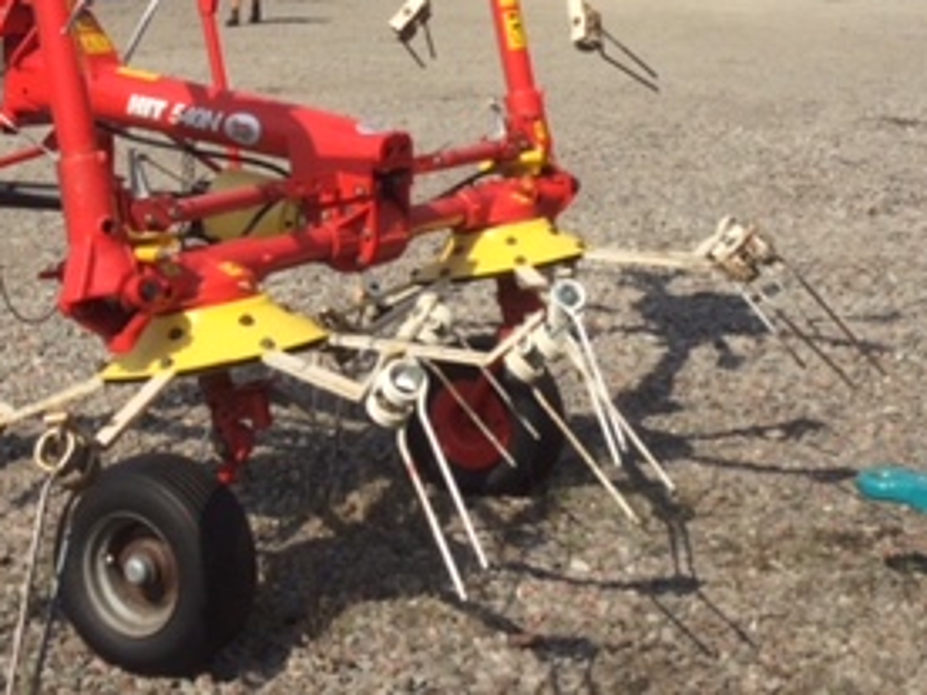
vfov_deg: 19.8
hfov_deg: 26.8
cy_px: -3
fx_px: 1928
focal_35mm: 72
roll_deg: -2.4
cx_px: 292
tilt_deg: -1.6
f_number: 2.4
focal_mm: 3.3
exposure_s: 1/1431
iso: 25
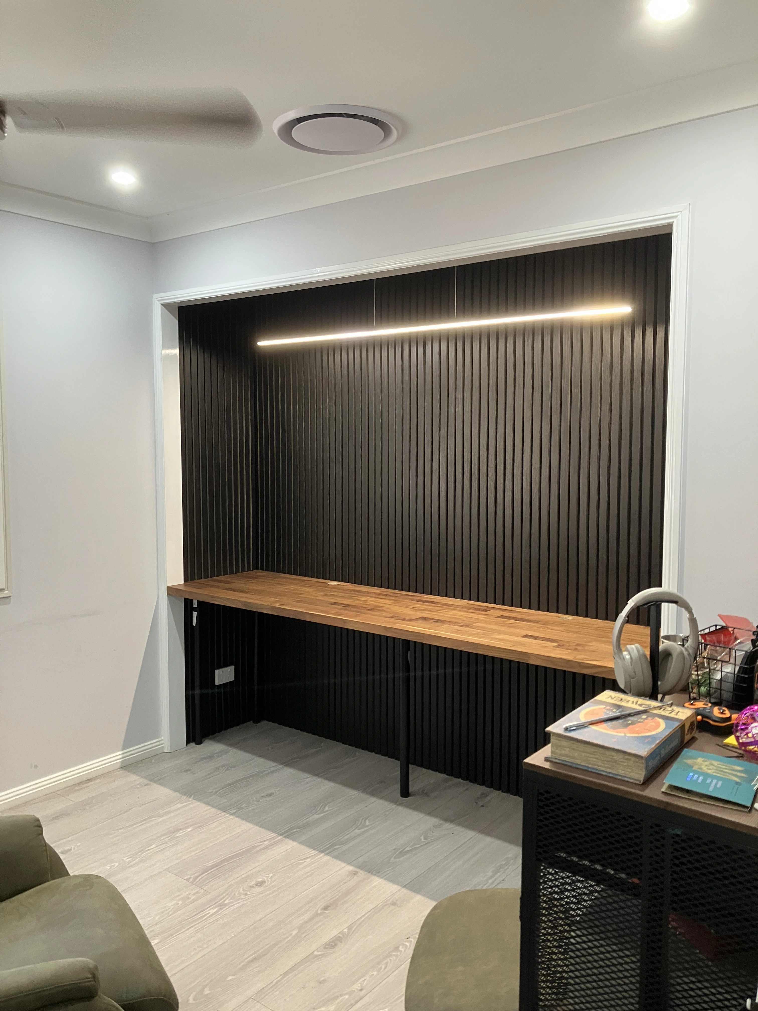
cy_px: 506
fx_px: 818
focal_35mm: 28
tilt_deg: -4.7
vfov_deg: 63.4
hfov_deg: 49.7
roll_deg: -1.1
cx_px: 379
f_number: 1.8
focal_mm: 3.99
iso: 125
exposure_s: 1/50
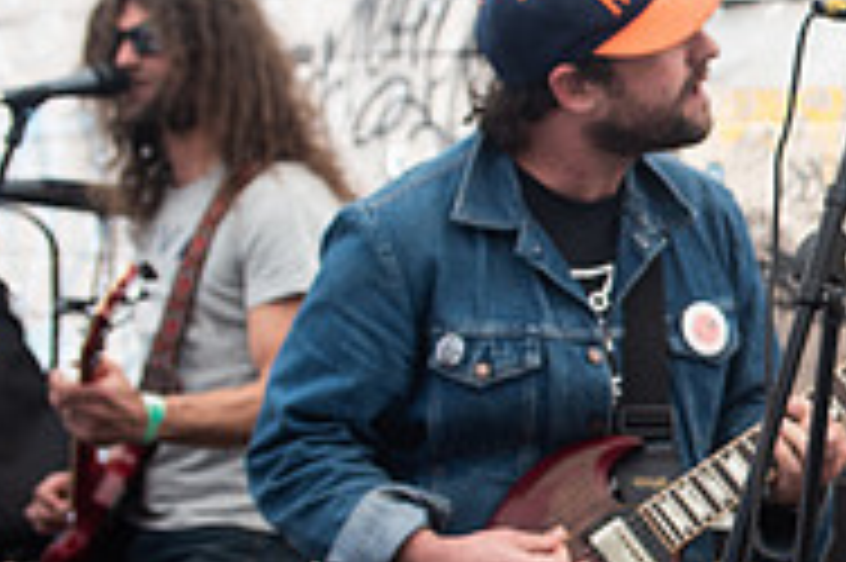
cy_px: 375
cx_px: 1166
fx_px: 2536
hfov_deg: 17.5
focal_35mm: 108
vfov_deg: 12.6
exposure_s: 1/640
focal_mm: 35
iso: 320
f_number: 4
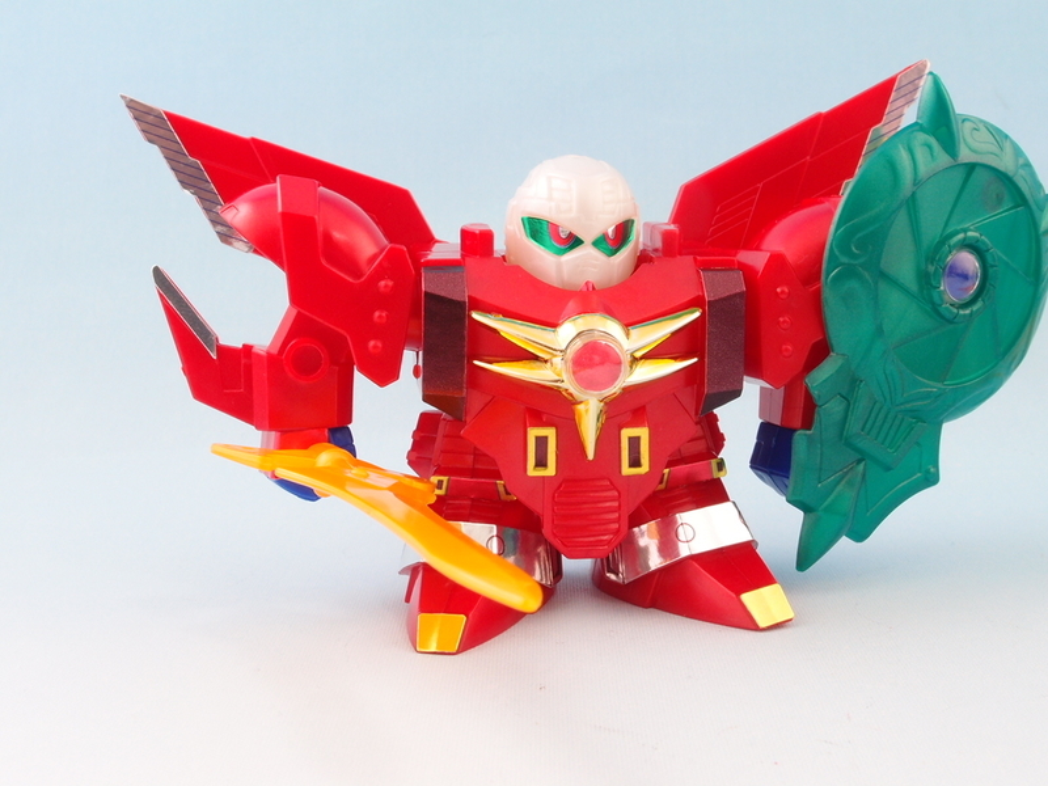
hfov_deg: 38.2
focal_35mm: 50
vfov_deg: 29.1
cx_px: 524
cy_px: 393
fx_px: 1514
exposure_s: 1.3
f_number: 8
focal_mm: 10.83
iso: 100
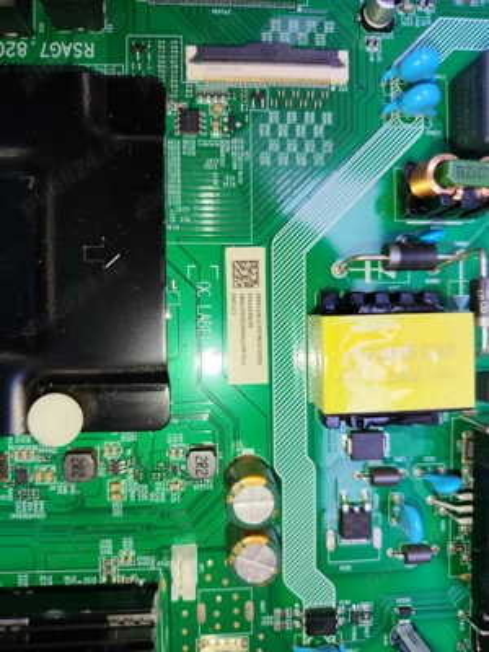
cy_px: 326
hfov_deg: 56.8
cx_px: 244
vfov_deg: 71.6
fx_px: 452
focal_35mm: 24
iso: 68
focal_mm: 5.24
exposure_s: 1/100
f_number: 1.7
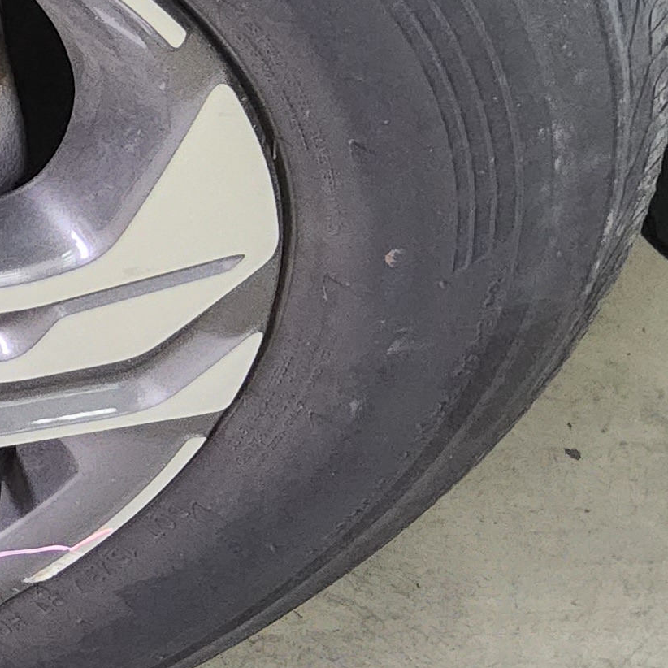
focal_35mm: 111
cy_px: 135
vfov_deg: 15.6
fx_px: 2423
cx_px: -645
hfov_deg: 13.5
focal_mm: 3.08
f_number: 2
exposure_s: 1/120
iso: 250
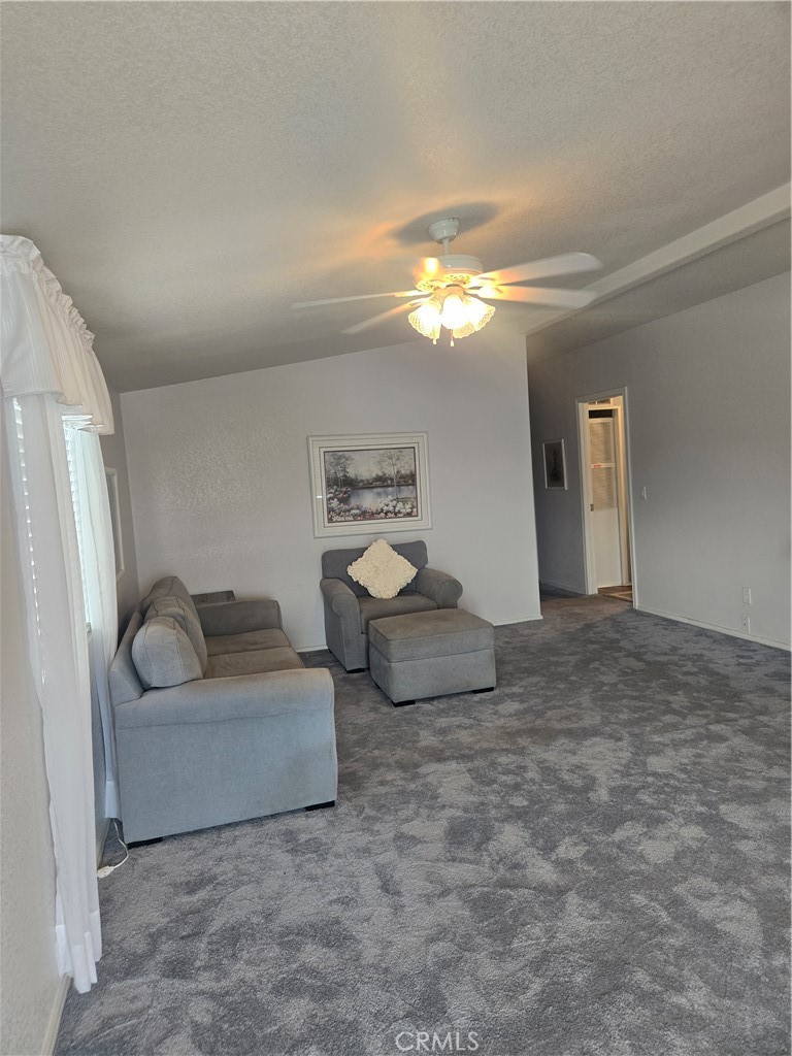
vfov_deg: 73.9
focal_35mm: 23
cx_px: 396
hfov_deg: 58.9
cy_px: 528
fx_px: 702
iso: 320
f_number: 1.8
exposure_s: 1/120
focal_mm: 5.4
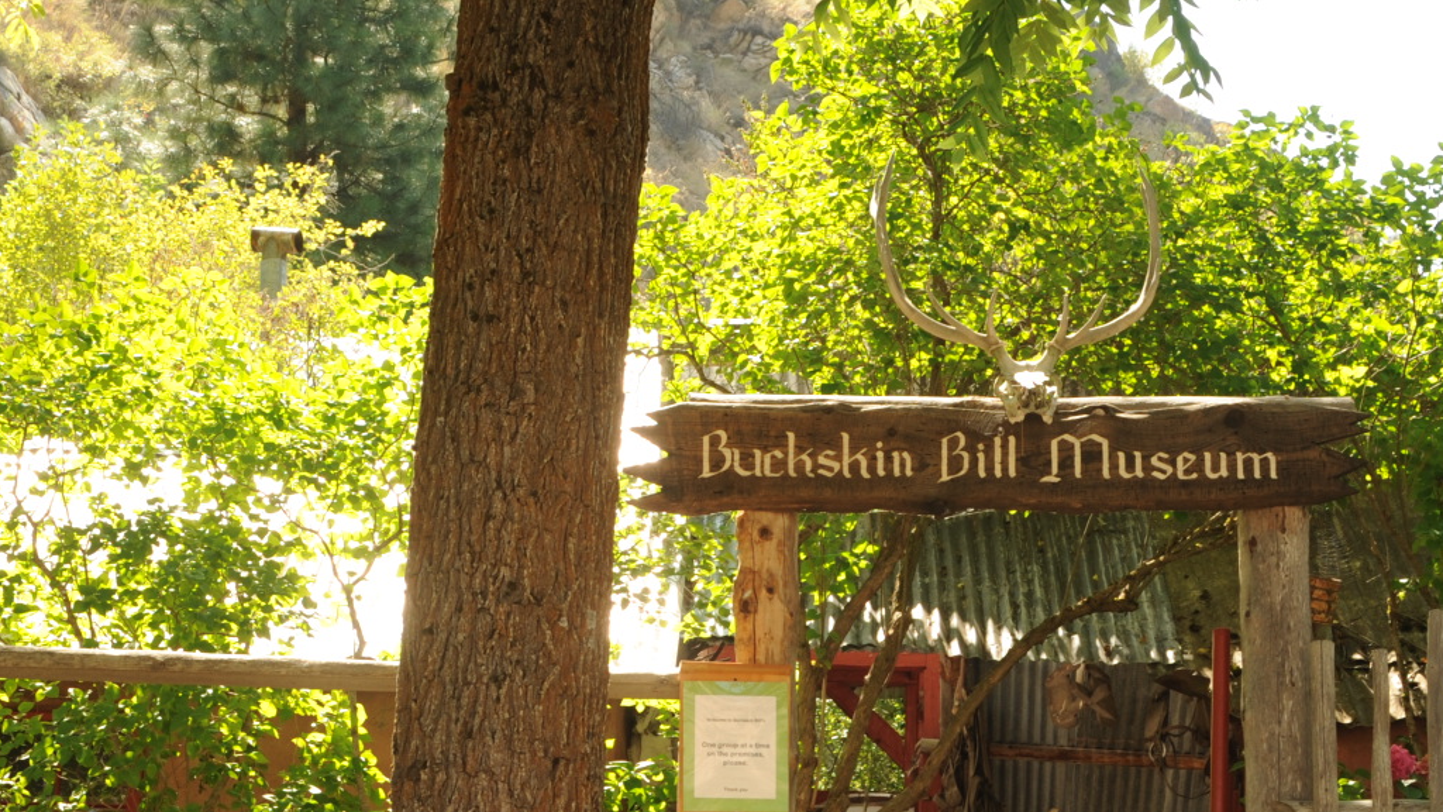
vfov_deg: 13.8
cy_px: 737
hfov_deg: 24.5
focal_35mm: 87
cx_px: 748
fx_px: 3329
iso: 250
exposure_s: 1/80
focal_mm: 40
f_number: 9
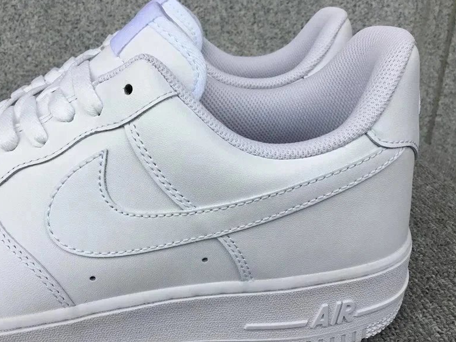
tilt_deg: -23.8
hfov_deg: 51.2
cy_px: 175
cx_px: 192
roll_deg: +0.2
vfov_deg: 39.6
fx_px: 474
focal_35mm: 36
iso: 25
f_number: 2.4
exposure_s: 1/120
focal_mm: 3.3
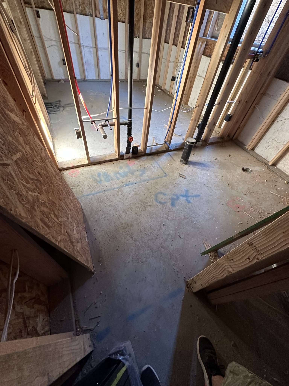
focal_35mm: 14
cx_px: 144
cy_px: 193
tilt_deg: -48.0
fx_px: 156
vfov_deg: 102.1
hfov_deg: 85.7
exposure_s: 1/60
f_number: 2.2
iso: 250
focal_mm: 2.22
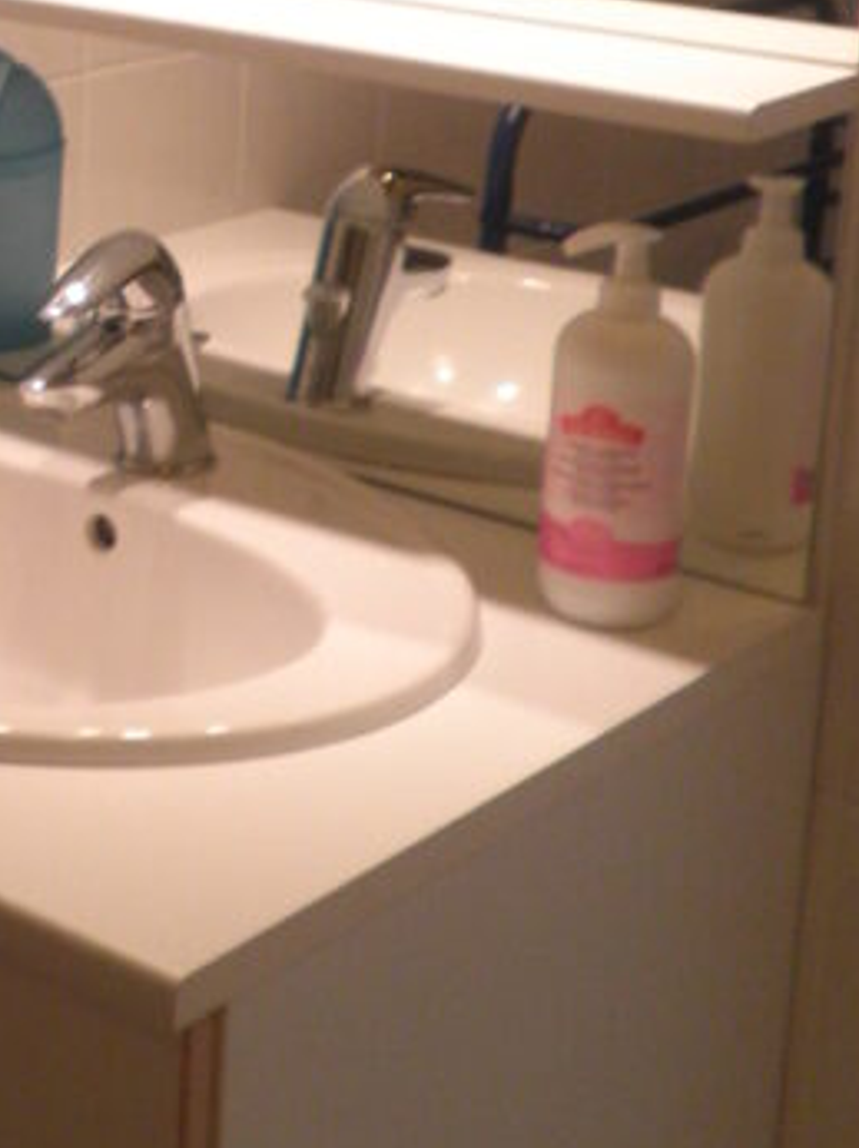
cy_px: 116
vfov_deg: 24.6
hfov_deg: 17.3
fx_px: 2551
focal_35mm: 77
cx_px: -405
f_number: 2.6
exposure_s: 1/30
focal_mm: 4.7
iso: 125
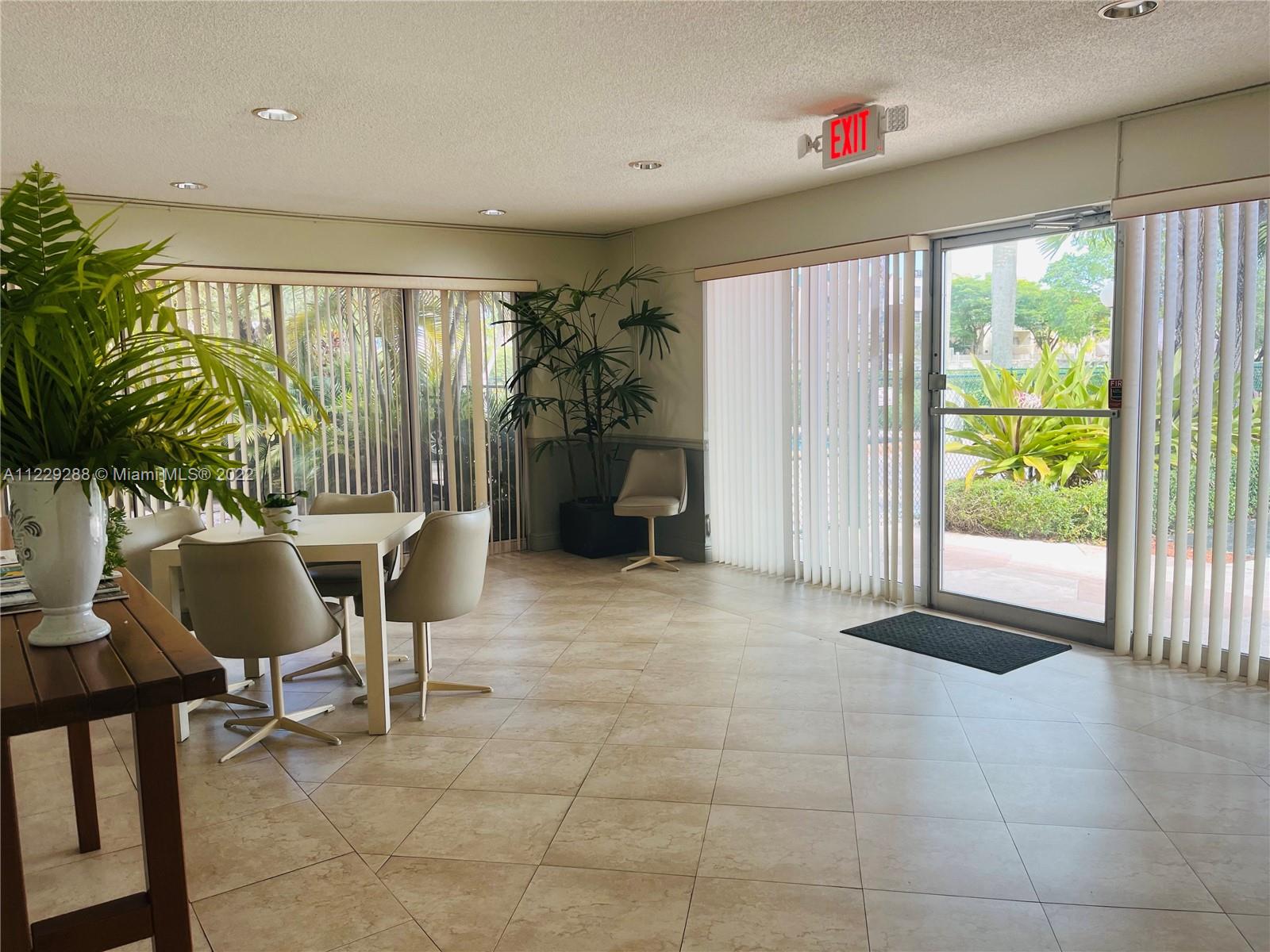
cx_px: 635
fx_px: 954
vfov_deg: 53.1
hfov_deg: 67.3
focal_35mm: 26
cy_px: 476
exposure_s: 1/120
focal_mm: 5.1
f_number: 1.6
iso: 32
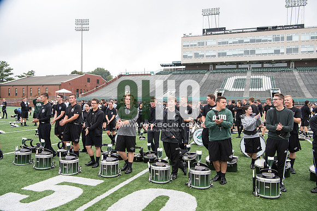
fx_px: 273
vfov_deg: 42.3
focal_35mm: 31
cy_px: 106
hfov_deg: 60.3
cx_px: 158
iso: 640
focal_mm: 31
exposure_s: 1/500
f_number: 5.6
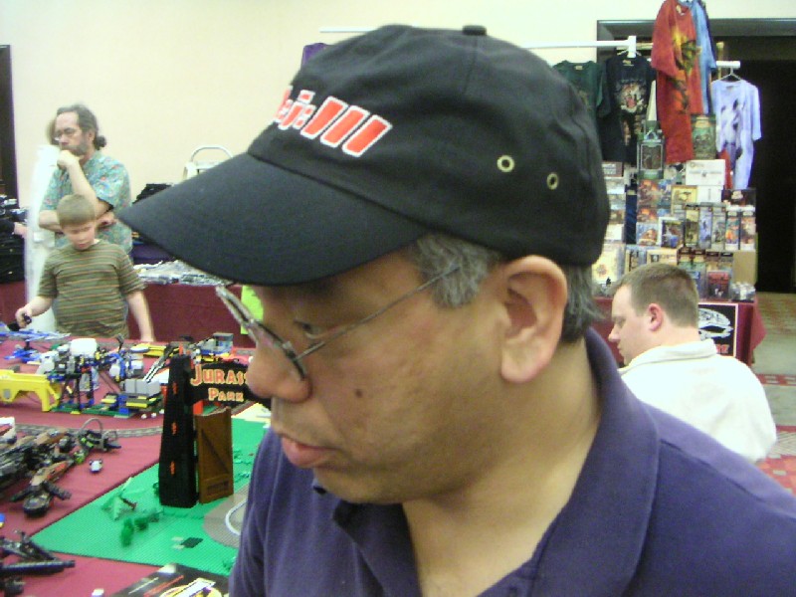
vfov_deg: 36.0
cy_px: 298
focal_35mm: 40
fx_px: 920
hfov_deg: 46.8
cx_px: 398
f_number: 2.9
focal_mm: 5.3
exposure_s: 1/10
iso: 400
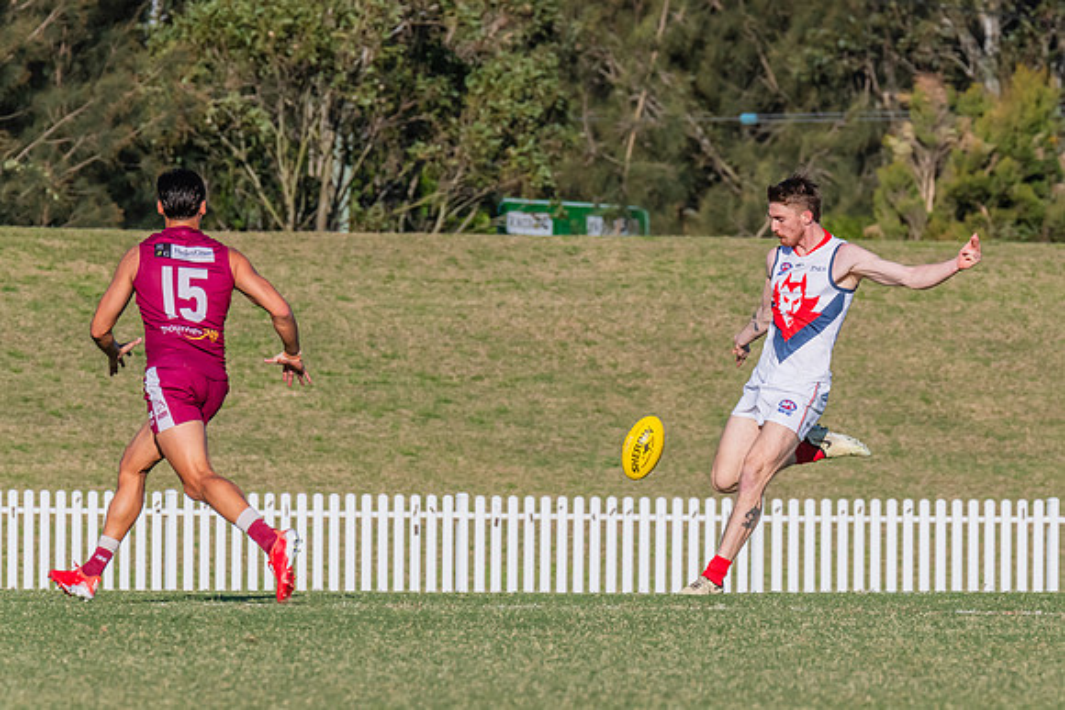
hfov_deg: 3.2
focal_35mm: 639
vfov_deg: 2.2
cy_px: 363
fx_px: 18906
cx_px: 795
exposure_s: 1/1250
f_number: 14
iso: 800
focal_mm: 420
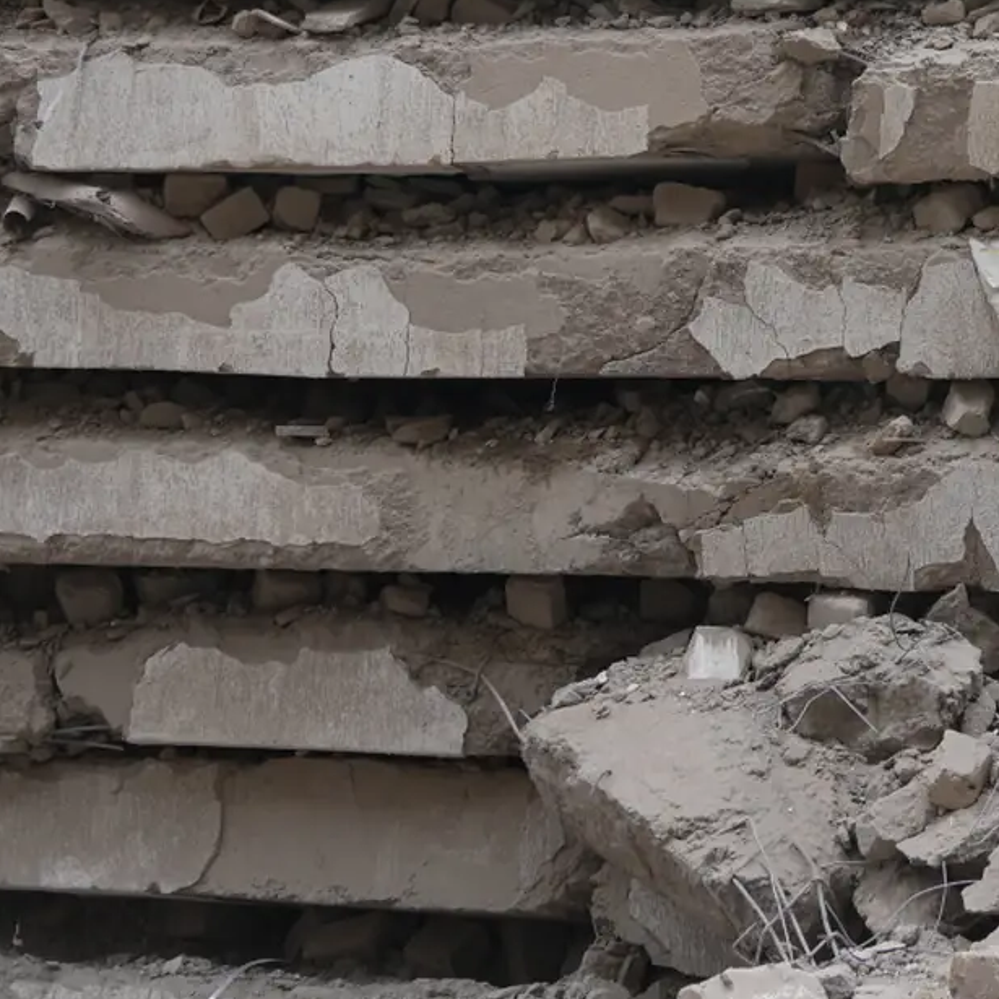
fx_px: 3004
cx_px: 1038
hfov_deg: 18.3
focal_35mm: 92
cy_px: -111
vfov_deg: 18.2
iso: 250
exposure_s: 1/250
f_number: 3.2
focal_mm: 26
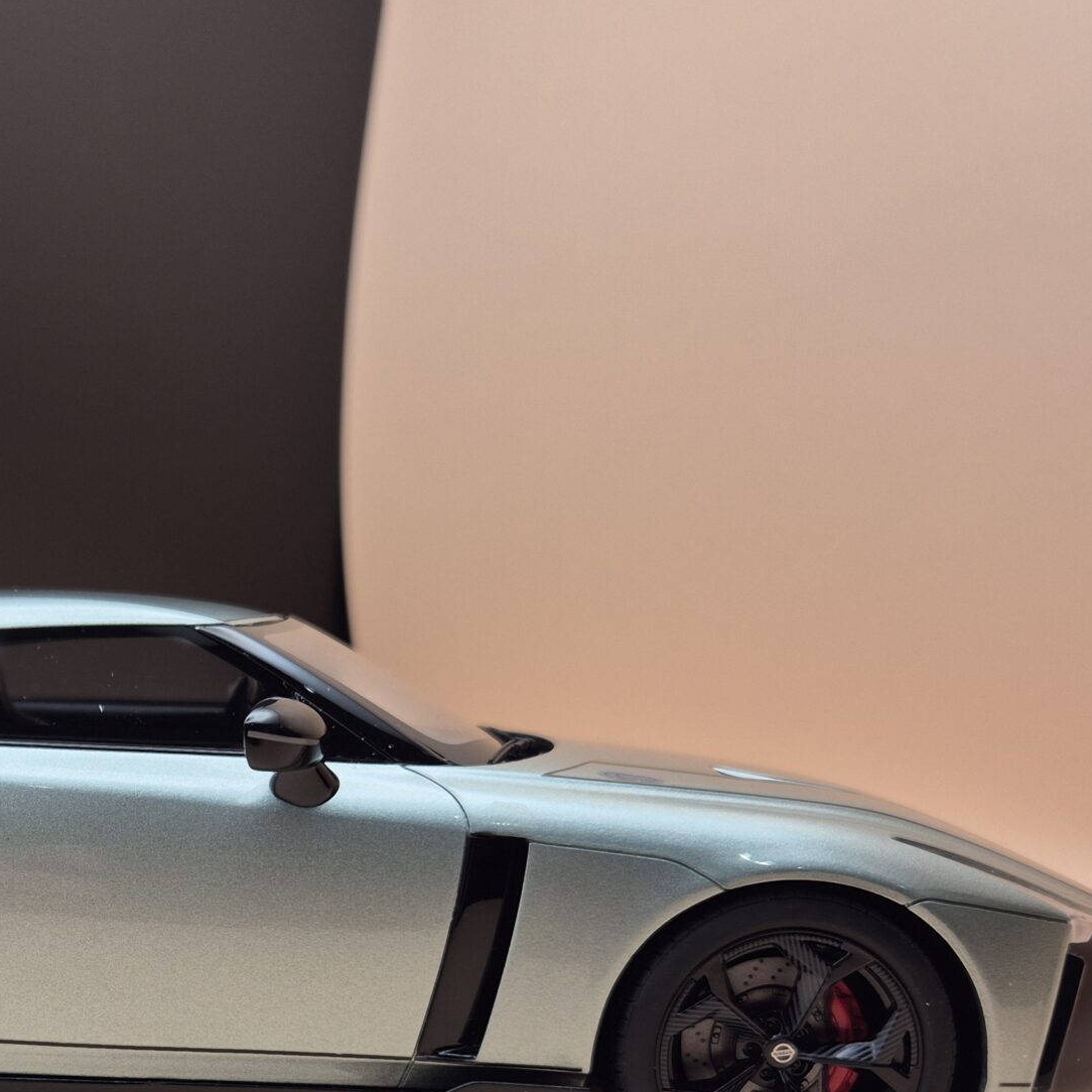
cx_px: 107
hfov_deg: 33.5
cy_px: 905
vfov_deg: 34.1
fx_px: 1713
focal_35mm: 48
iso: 32
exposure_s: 1/135
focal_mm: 5.4
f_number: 1.8
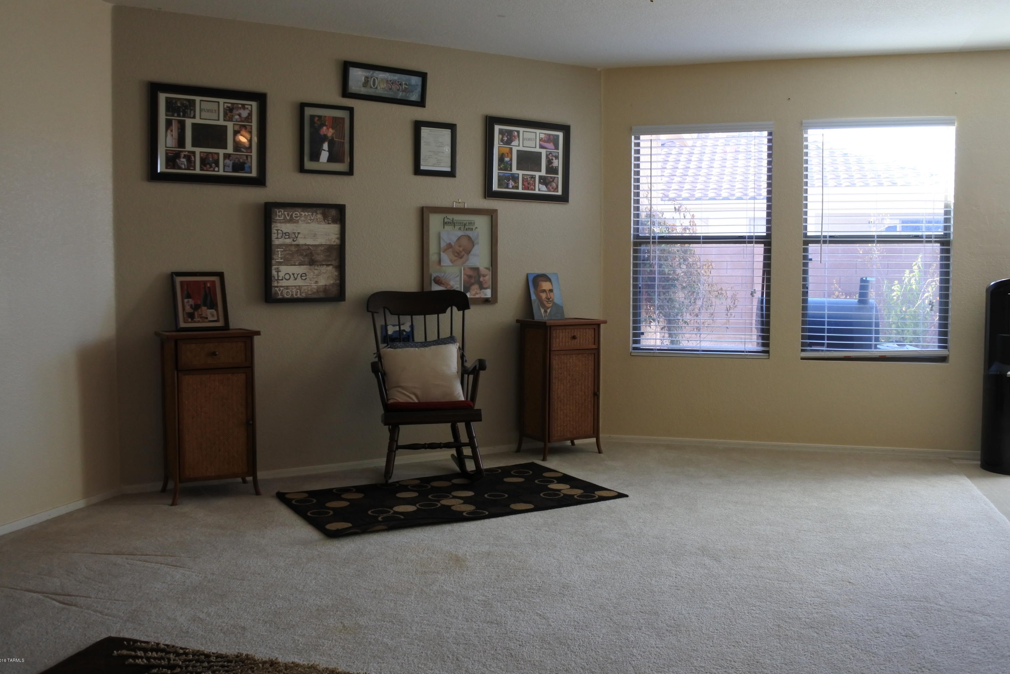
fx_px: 898
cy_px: 335
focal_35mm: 32
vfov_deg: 41.1
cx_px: 513
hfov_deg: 58.7
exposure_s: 1/125
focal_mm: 11.6
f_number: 3.8
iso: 400
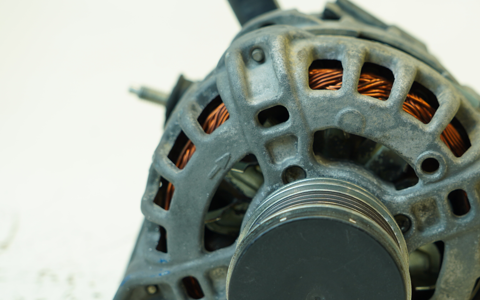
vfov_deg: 17.1
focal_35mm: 76
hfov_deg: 26.9
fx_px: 994
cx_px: 342
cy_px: 195
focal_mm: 34
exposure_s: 1/60
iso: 160
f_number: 4
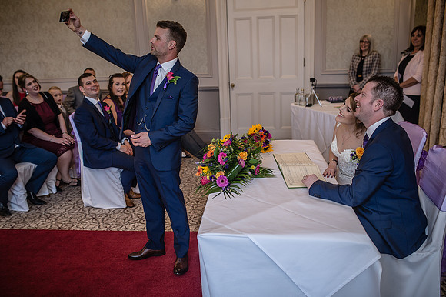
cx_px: 223
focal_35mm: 35
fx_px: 433
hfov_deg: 54.5
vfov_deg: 37.8
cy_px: 148
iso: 320
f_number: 2.8
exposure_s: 1/100
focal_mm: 35
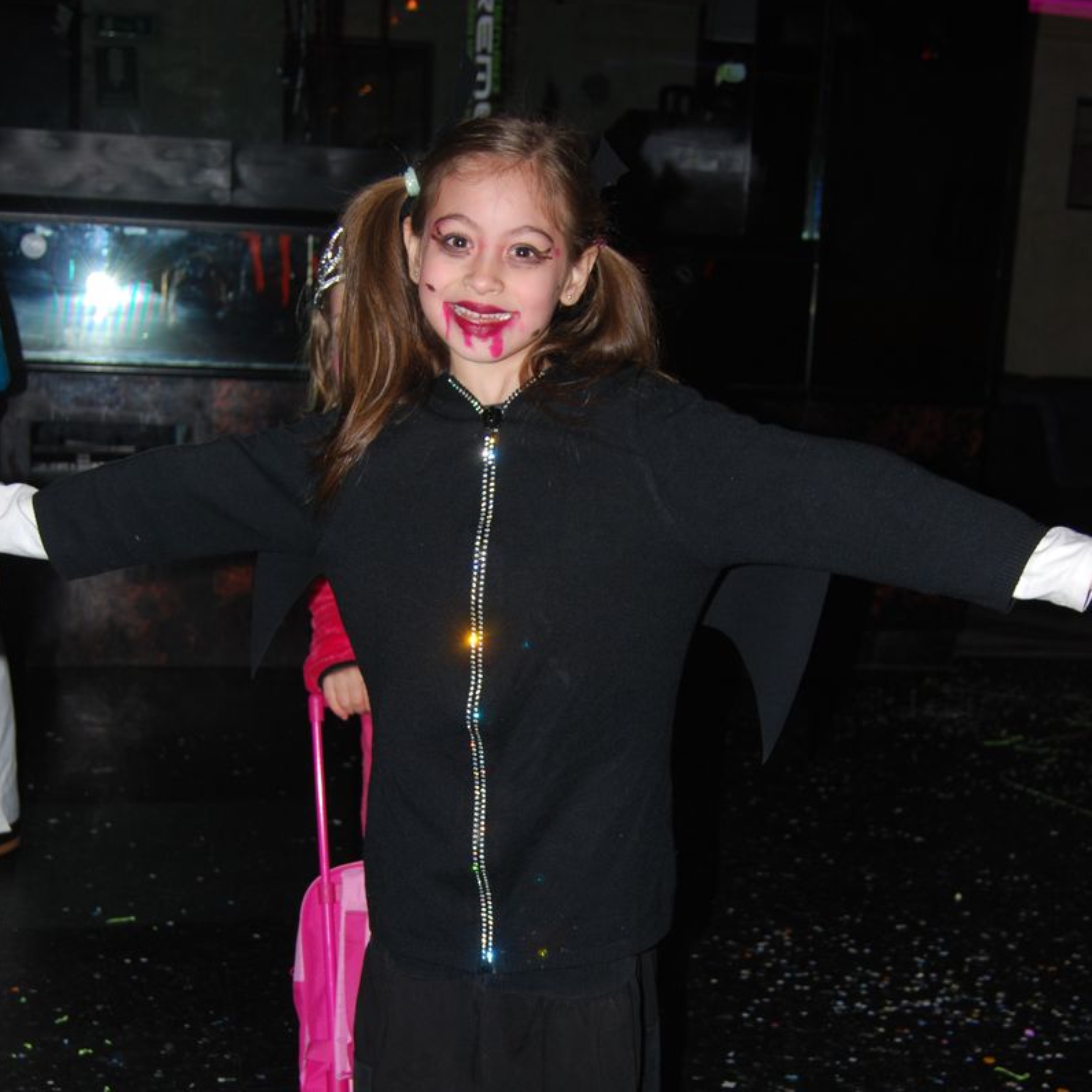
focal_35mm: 50
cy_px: 796
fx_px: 1785
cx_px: 547
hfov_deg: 34.0
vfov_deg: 33.5
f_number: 4.2
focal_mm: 26
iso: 200
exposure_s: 1/60
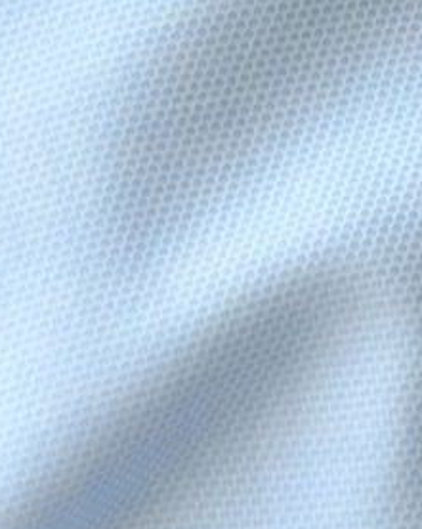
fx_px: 35566
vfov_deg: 0.8
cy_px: -1744
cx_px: 743
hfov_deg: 0.7
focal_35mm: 2274
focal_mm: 175
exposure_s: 1/125
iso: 320
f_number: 9
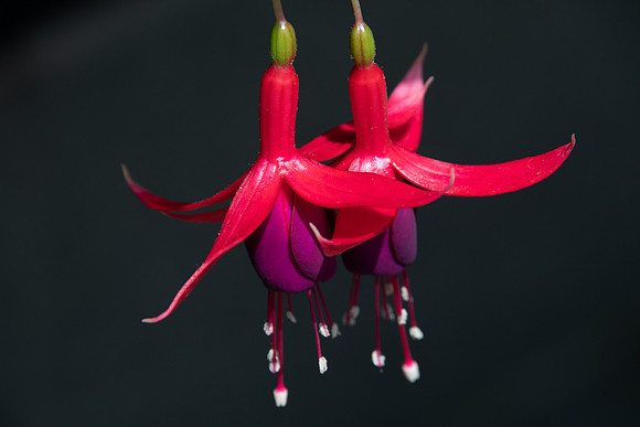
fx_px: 9335
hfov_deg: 3.9
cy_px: 214
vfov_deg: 2.6
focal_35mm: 525
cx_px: 320
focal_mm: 350
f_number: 8
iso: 400
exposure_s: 1/640
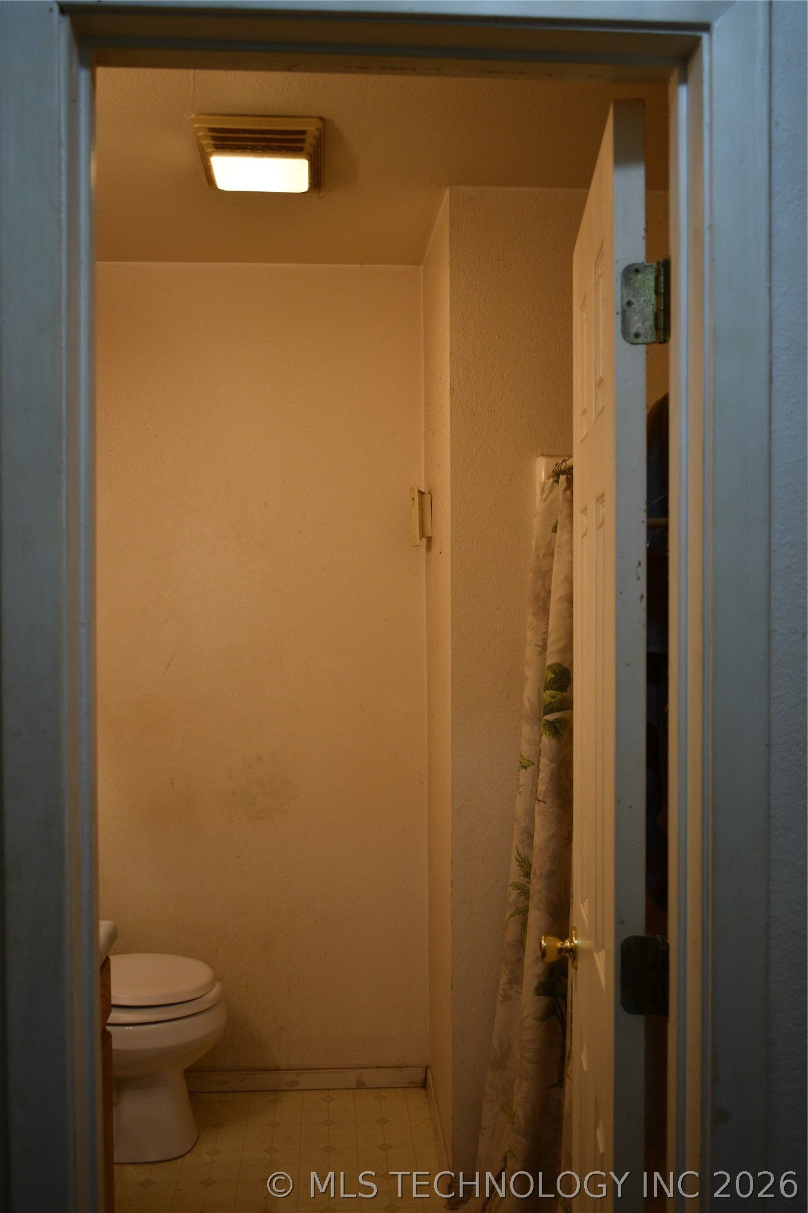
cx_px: 404
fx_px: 1111
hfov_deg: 40.0
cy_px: 606
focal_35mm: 33
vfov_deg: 57.2
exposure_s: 1/60
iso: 400
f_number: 4
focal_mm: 22
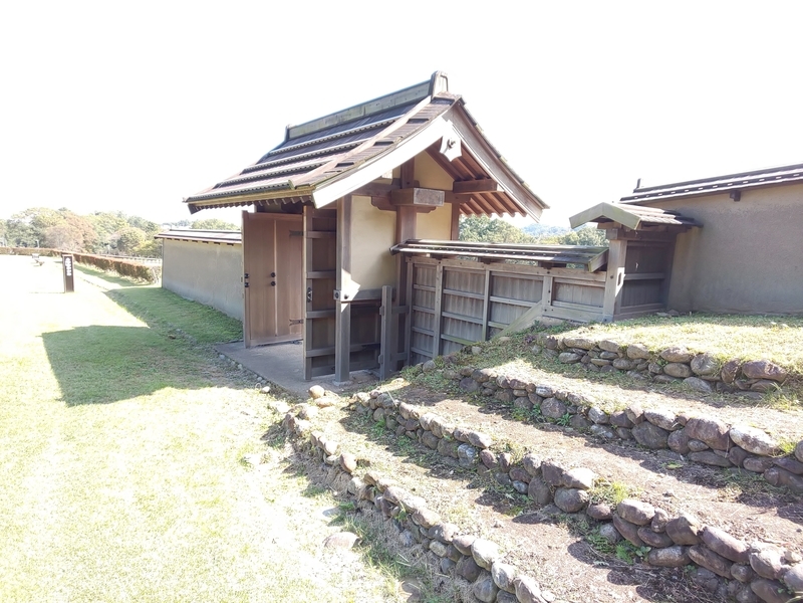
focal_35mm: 20
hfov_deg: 81.7
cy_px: 302
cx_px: 402
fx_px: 464
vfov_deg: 66.0
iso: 28
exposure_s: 1/109
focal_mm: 3.45
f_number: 1.94
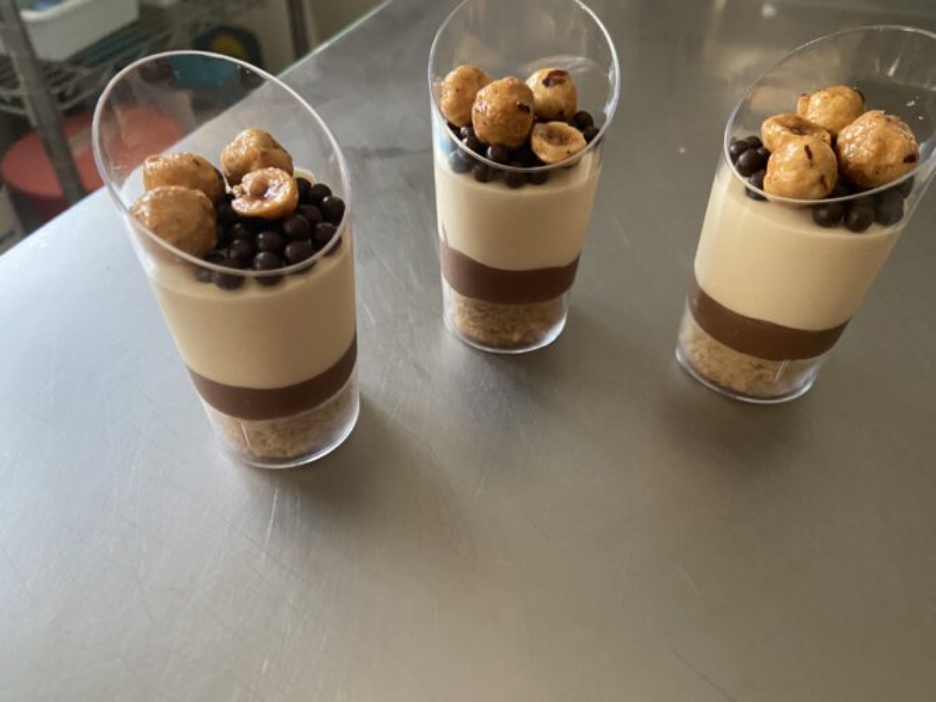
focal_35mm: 26
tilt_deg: -43.8
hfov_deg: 67.3
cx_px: 468
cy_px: 351
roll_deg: -1.0
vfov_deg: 53.0
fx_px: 703
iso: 400
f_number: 1.8
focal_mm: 4.25
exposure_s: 1/60
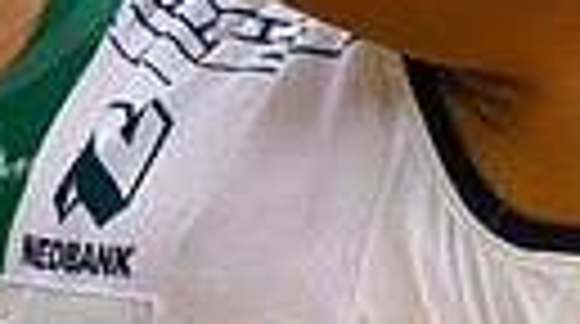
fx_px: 21000
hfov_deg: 1.6
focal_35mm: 1368
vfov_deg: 0.9
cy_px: -60
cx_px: 354
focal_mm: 200
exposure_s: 1/1000
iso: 4000
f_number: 3.2
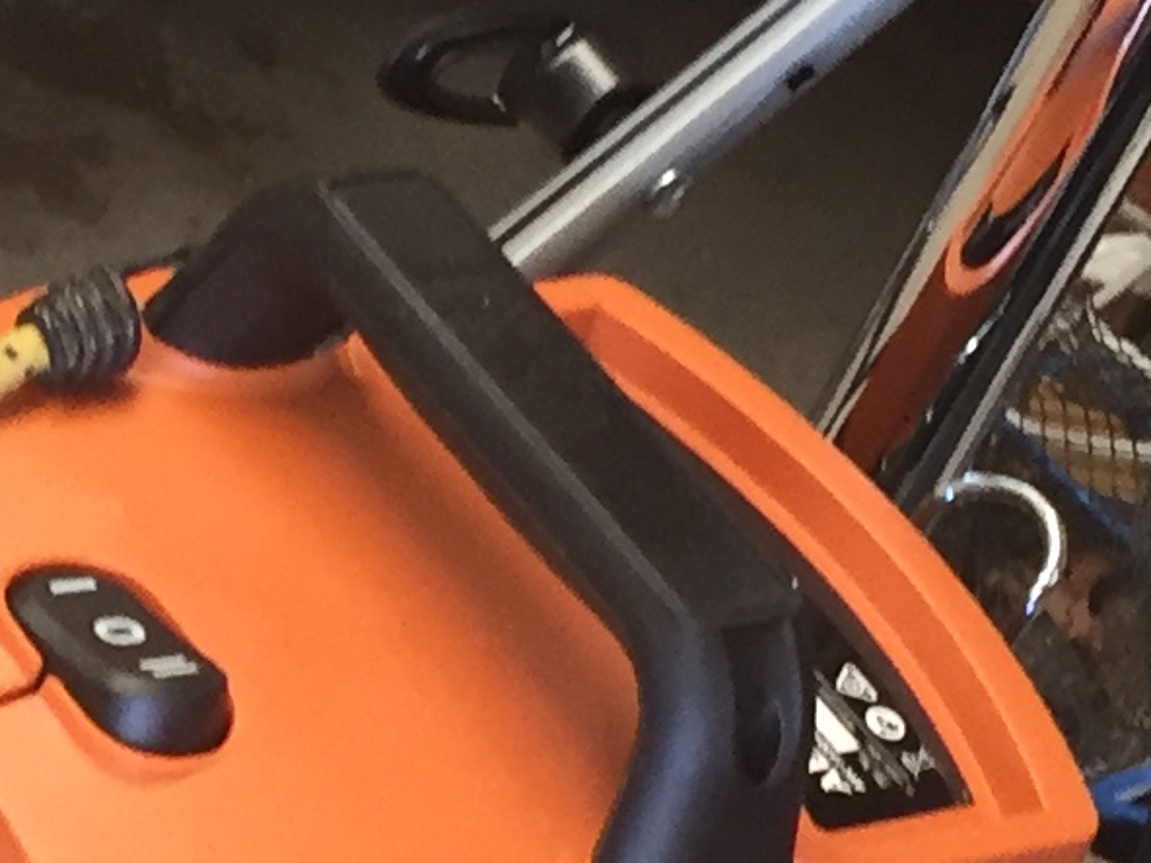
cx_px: -227
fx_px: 5320
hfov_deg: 12.1
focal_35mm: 160
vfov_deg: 9.2
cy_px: 1046
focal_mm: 4.15
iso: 100
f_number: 2.2
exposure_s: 1/33
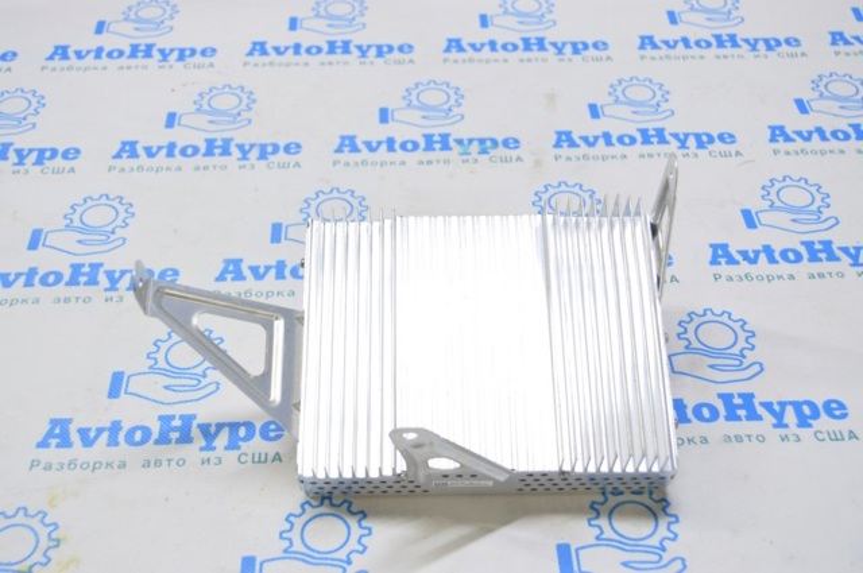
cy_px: 286
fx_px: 1113
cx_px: 432
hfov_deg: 42.4
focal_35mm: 46
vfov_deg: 28.9
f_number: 5.6
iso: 400
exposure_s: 1/20
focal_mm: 31
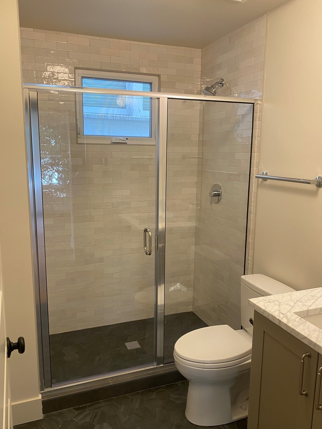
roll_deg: -1.7
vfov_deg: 63.4
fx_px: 347
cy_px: 221
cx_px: 158
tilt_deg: -9.9
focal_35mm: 28
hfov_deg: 49.7
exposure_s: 1/60
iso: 80
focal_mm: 4.25
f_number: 1.8
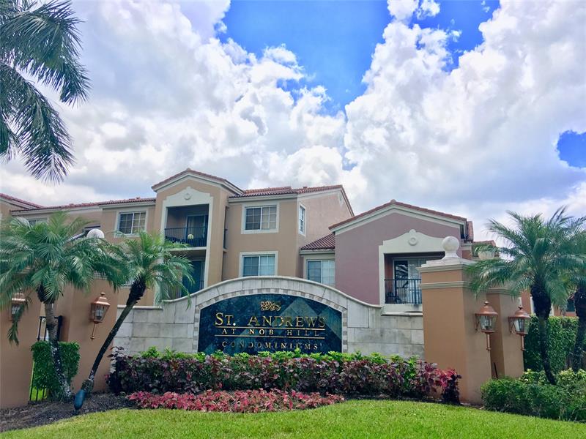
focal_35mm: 29
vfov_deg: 48.2
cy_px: 220
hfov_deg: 61.7
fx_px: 491
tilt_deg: +13.8
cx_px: 293
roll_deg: -1.3
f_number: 2.2
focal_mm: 4.15
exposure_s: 1/1026
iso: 25
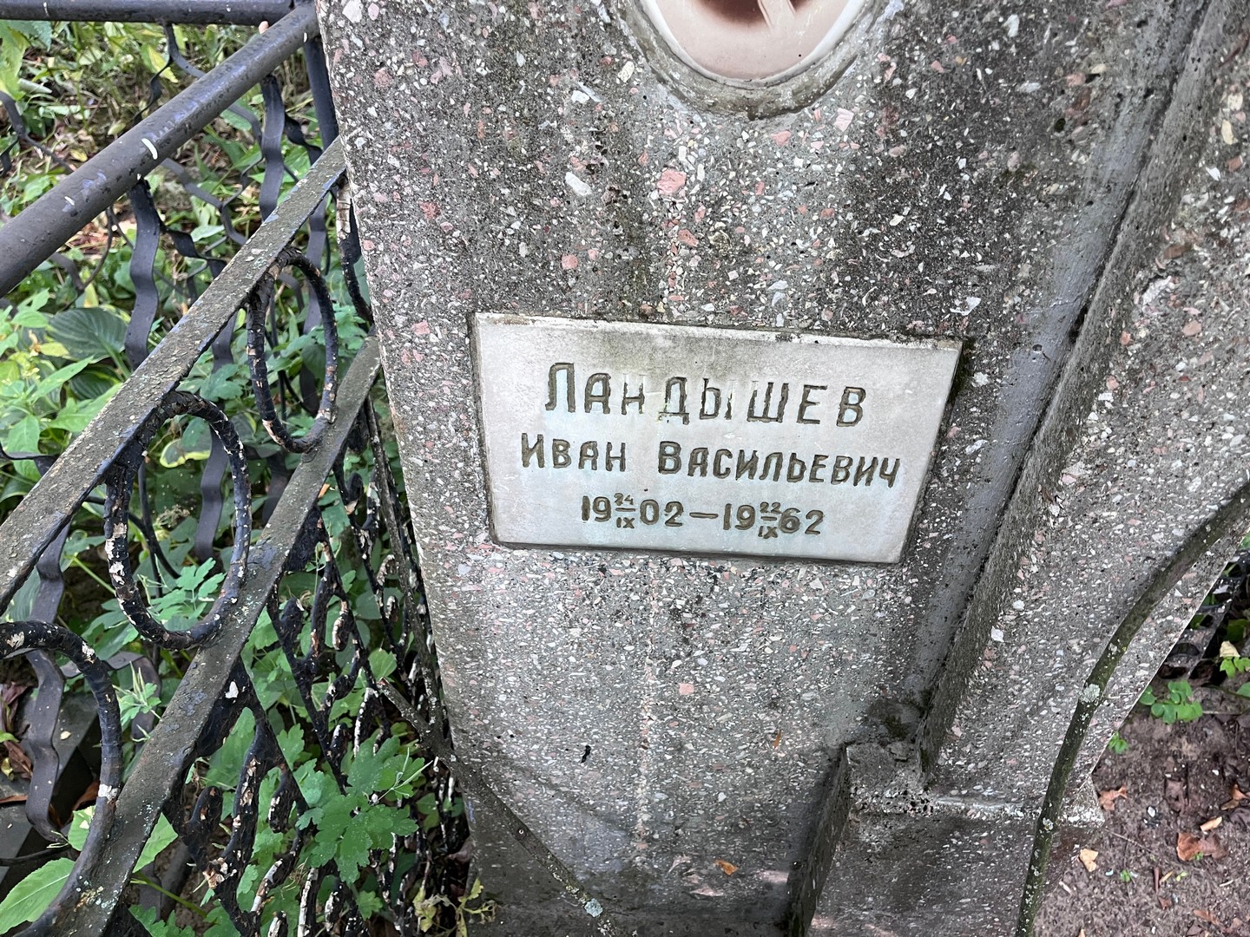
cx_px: 625
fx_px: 939
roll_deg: +1.7
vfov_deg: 53.1
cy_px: 468
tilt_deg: -39.2
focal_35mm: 26
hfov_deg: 67.3
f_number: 1.6
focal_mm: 5.1
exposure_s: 1/67
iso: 125
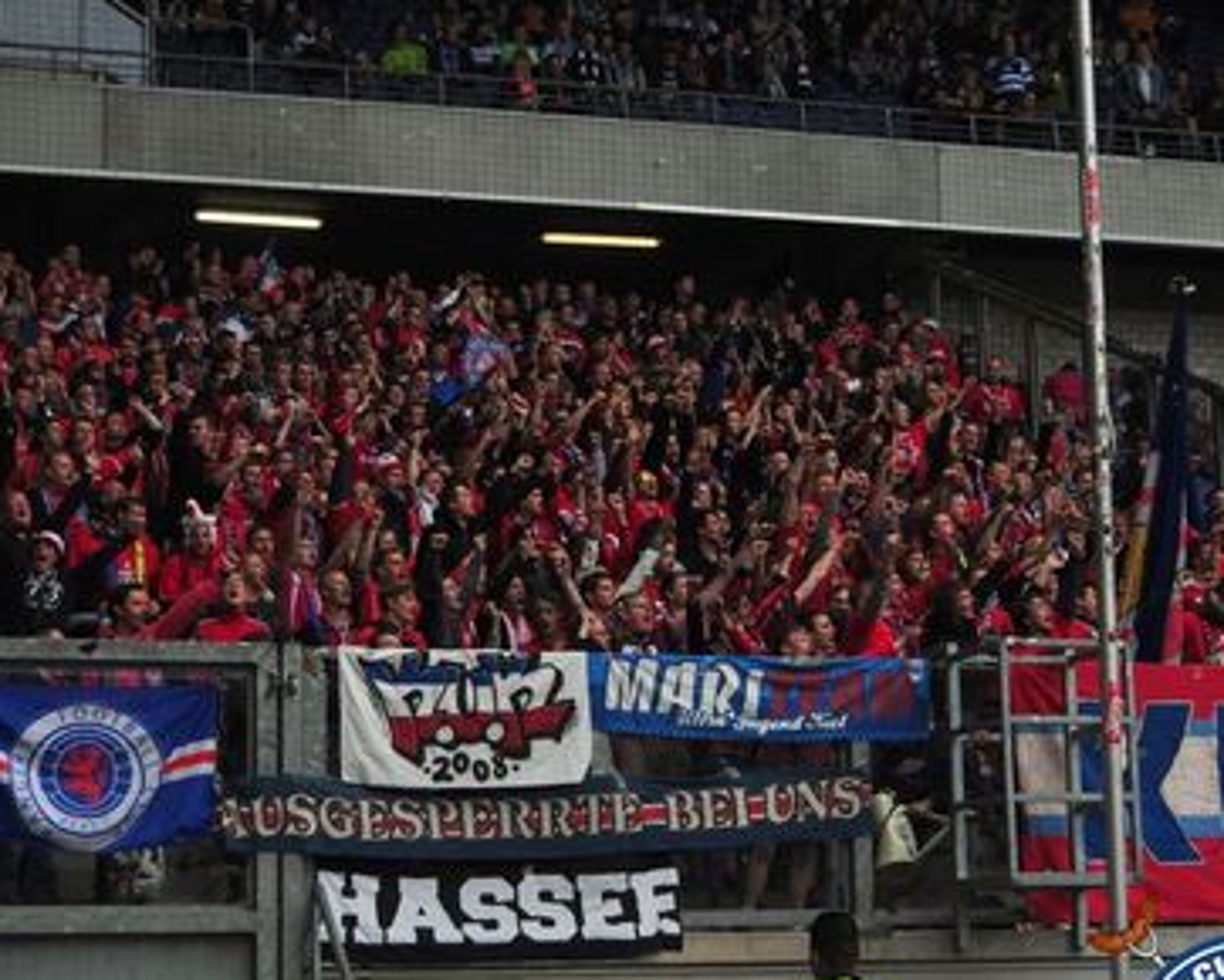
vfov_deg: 24.5
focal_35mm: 62
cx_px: 514
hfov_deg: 30.4
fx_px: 2247
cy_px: 615
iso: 320
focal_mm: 28
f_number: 4
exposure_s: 1/1000
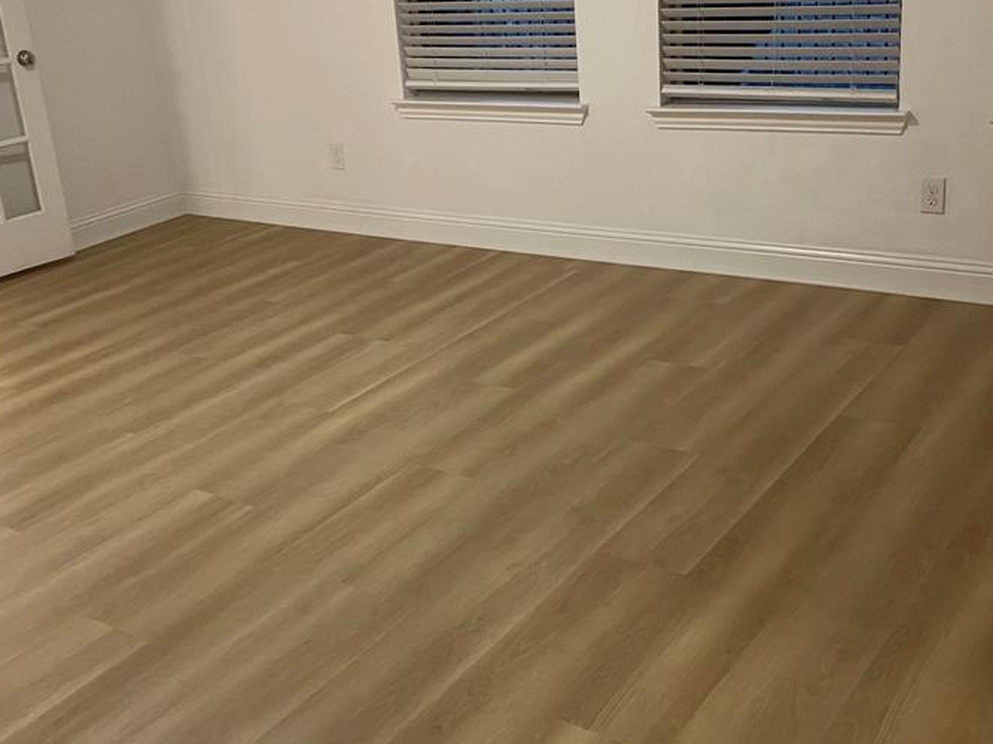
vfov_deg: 33.6
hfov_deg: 43.8
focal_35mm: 43
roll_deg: +5.6
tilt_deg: -20.5
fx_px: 1233
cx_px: 432
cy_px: 359
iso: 250
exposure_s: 1/60
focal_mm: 3.99
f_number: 1.8
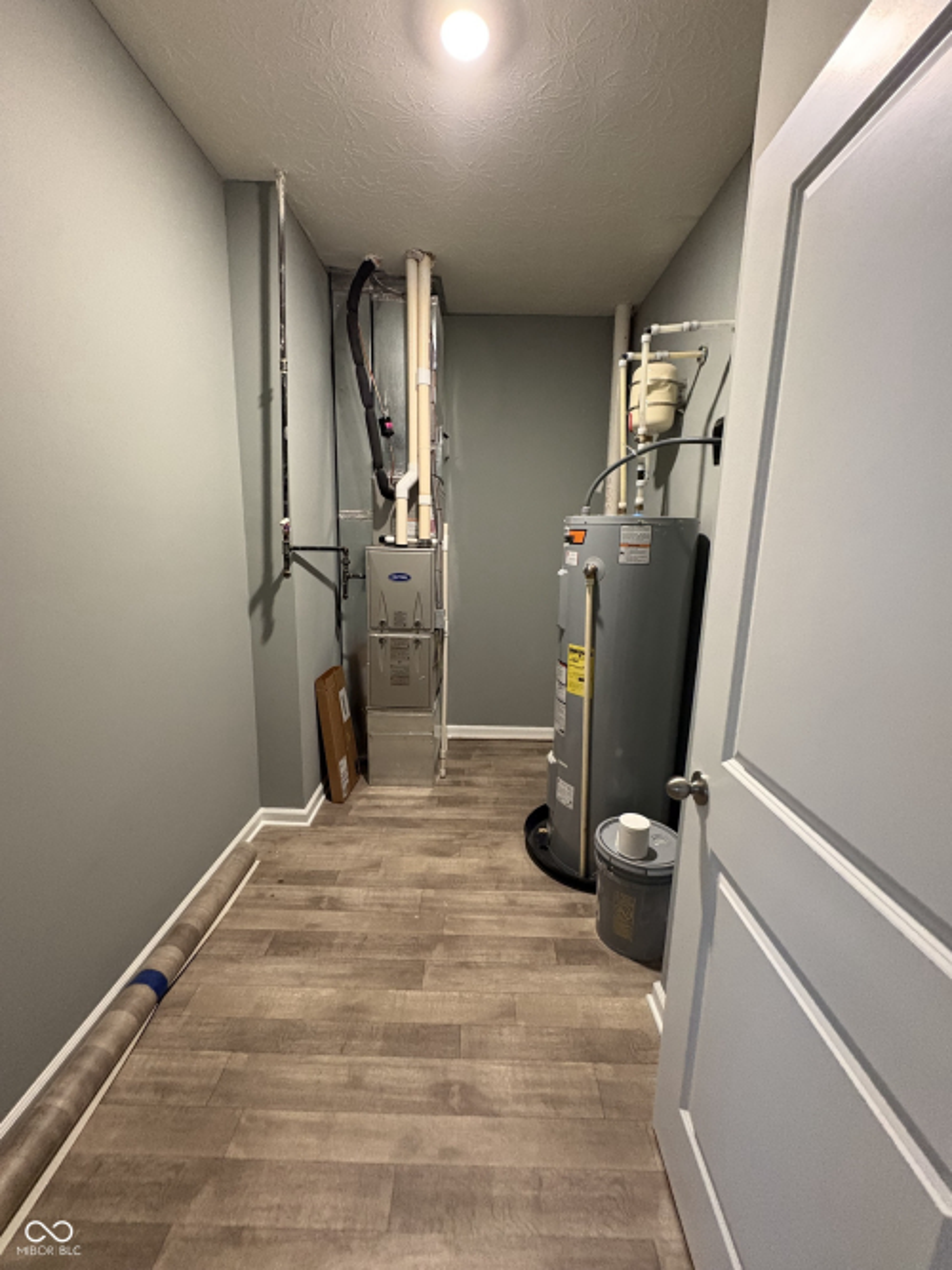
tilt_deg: -11.0
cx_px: 476
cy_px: 635
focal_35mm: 14
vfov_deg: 102.1
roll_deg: -1.4
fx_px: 514
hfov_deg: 85.7
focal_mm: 2.22
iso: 800
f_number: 2.2
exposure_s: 1/60
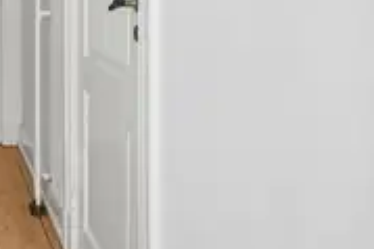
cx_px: -46
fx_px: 633
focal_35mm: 61
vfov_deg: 21.1
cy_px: -27
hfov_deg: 29.4
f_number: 5.6
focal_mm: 26
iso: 400
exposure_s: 1/20
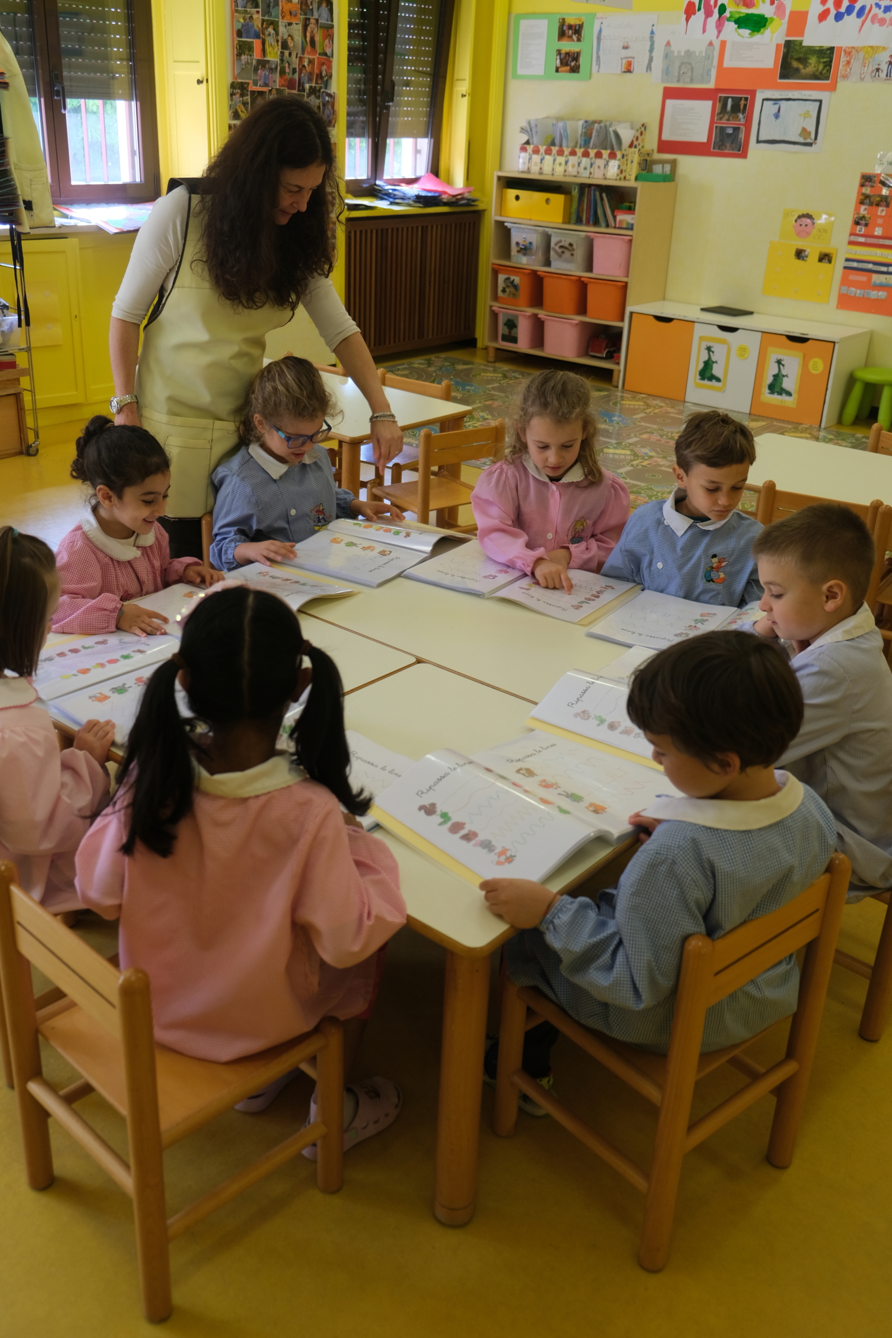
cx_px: 446
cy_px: 669
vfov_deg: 60.3
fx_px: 1152
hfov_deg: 42.3
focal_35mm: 31
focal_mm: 20.5
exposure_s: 1/70
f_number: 3.2
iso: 320
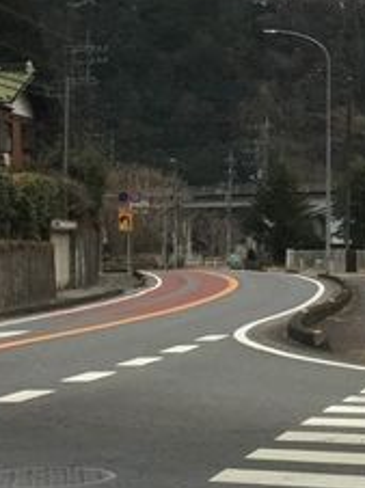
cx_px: 308
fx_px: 1578
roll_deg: -0.9
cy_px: 293
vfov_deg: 17.6
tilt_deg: -2.9
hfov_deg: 13.1
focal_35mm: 112
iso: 25
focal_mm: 3.3
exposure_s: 1/40
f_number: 2.4
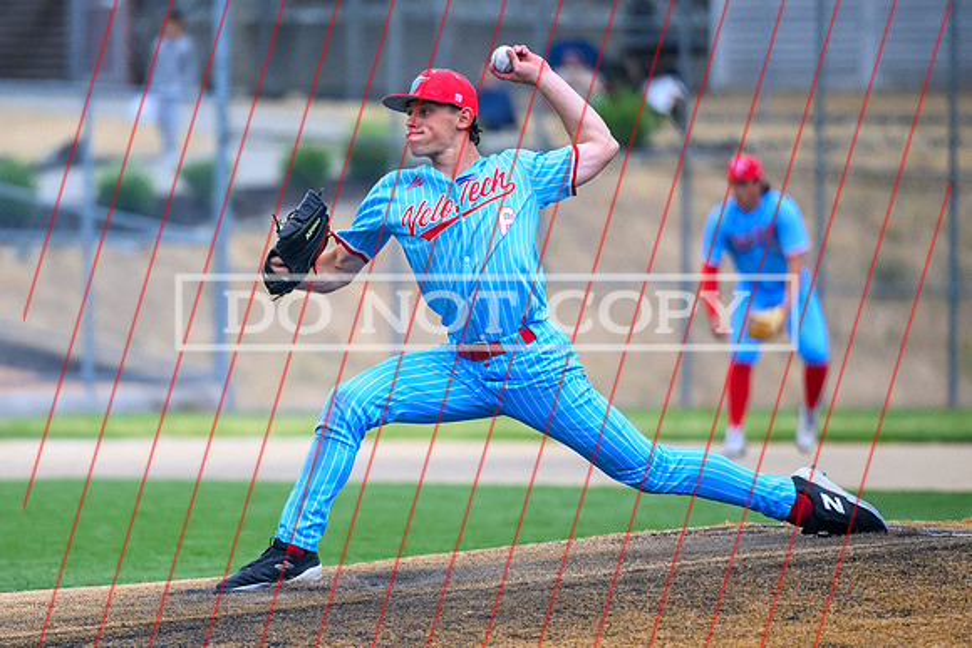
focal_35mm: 295
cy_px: 352
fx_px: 7958
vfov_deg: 4.7
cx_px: 383
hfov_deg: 7.0
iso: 2200
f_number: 2.8
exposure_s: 1/3200
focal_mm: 200
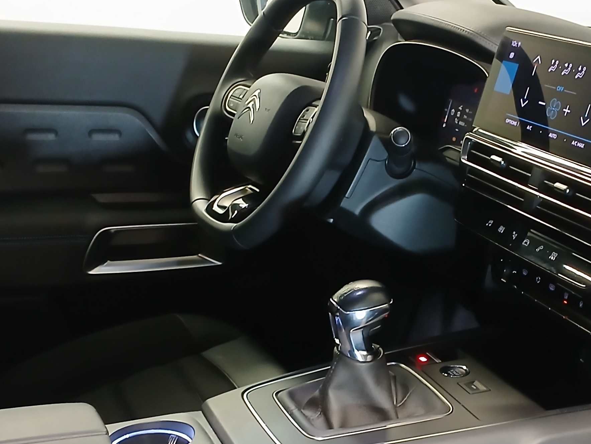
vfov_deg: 24.2
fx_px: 1024
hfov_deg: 31.9
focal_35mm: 60
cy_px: 323
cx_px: 393
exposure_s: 1/25
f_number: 1.8
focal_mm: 3.98
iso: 320
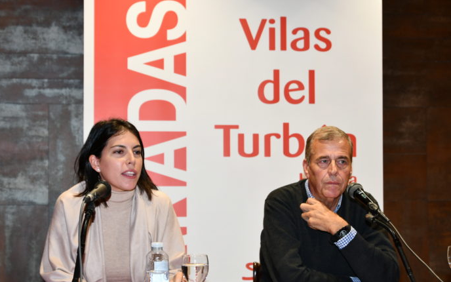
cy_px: 146
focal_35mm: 68
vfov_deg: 19.1
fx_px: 836
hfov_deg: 30.2
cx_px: 224
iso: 500
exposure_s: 1/60
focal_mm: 44
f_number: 5.6
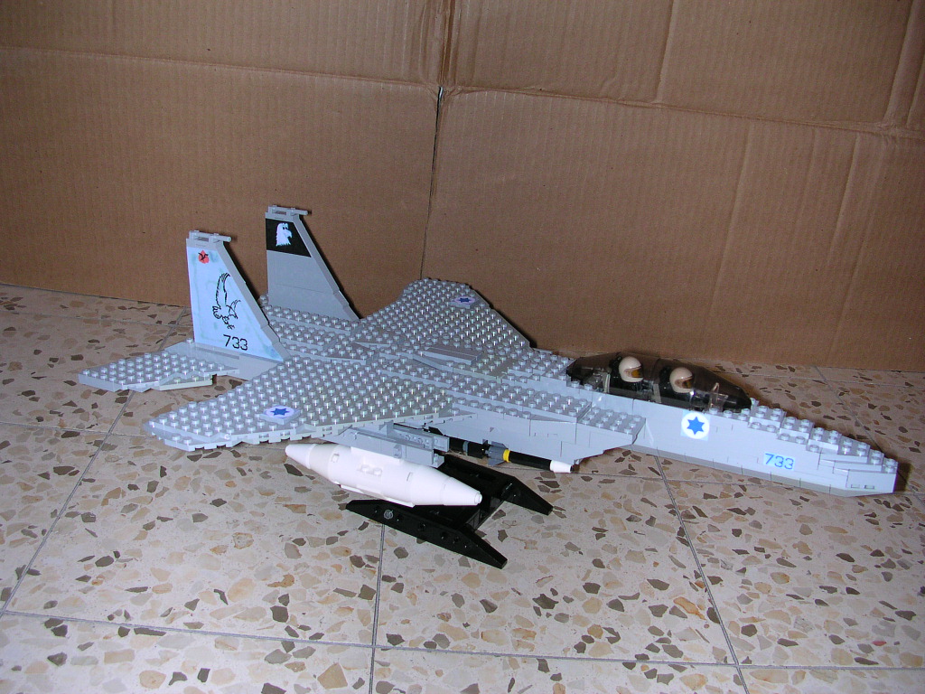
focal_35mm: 37
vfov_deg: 38.7
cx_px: 462
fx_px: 989
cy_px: 347
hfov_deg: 50.1
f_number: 2.7
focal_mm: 5.6
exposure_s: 1/60
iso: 100
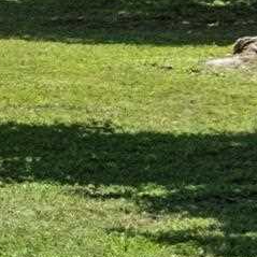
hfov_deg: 5.3
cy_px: -72
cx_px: -1013
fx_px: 2167
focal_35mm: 258
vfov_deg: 6.7
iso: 400
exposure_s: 1/250
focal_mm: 19.1
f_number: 7.1
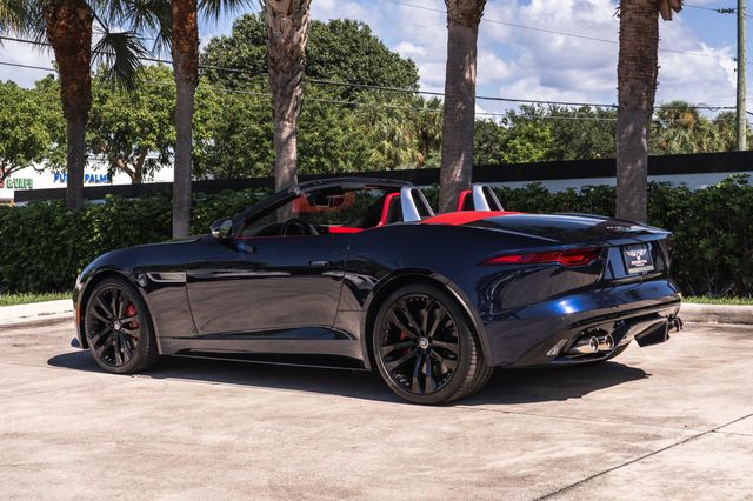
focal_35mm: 57
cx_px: 373
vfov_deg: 23.6
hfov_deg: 34.9
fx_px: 1197
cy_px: 211
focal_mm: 44
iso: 200
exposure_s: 1/160
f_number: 7.1
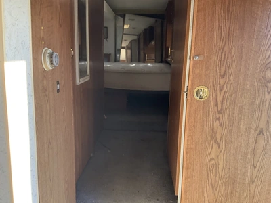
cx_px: 136
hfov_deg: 61.7
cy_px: 102
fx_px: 227
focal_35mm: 29
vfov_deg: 48.2
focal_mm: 3
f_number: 1.8
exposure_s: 1/122
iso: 40
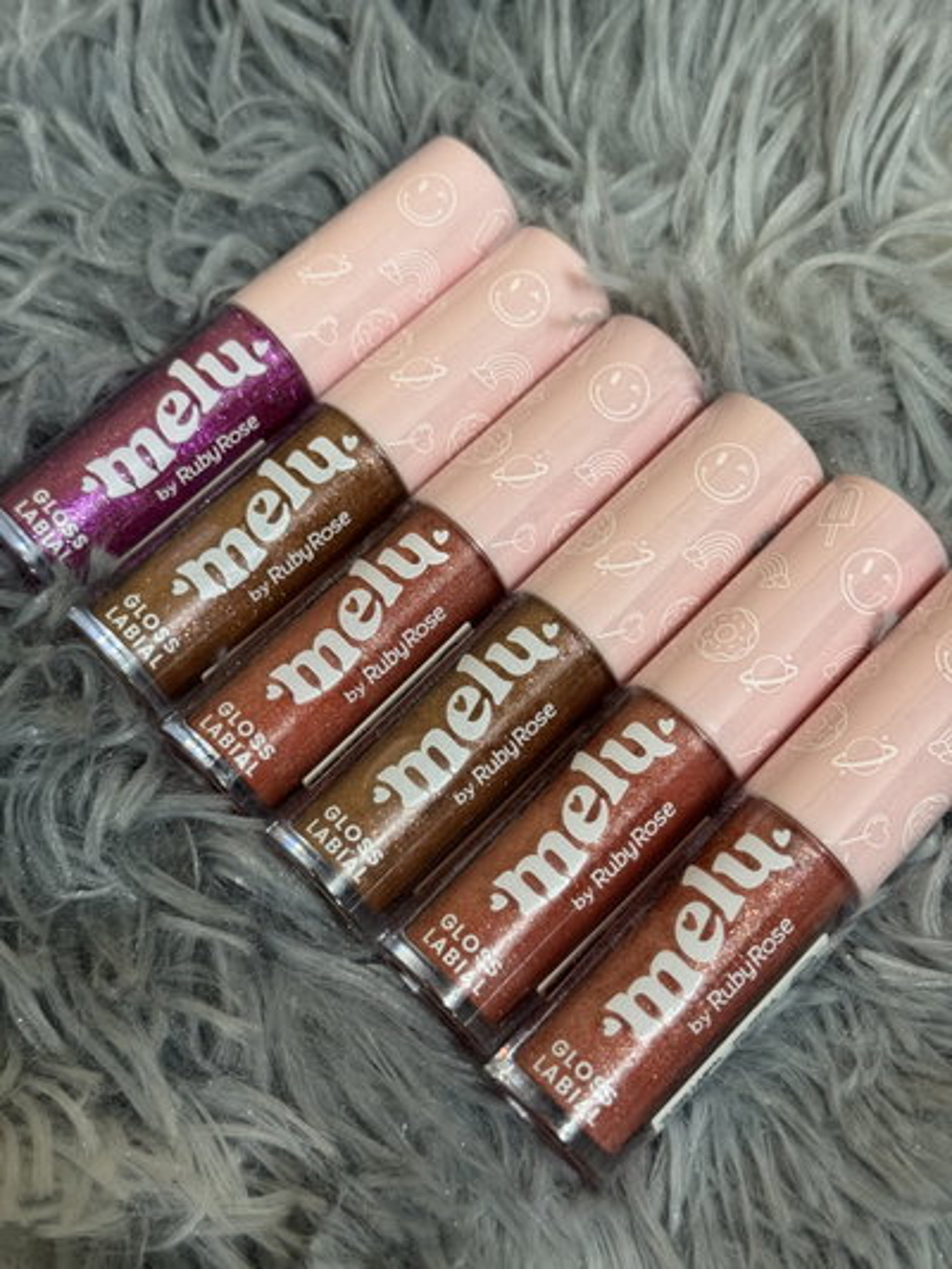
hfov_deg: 30.3
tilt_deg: -61.1
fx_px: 1759
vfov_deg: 39.6
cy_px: 634
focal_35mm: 48
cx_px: 476
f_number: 1.78
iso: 200
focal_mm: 6.76
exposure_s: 1/33
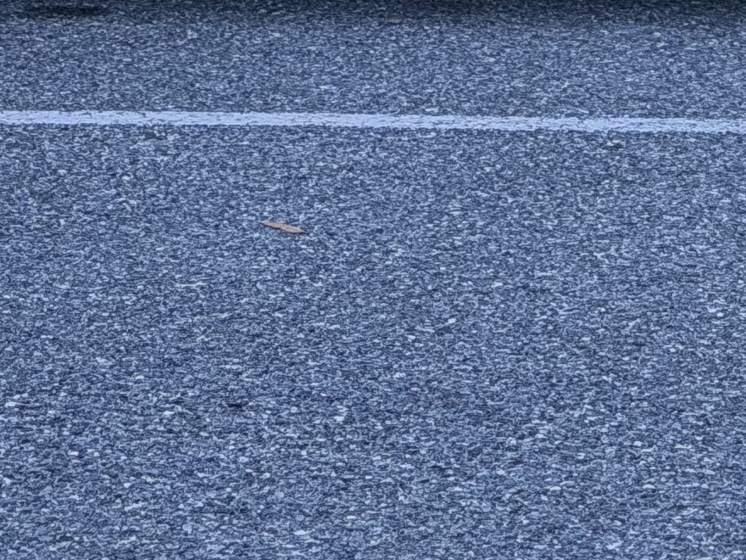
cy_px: -547
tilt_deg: -0.1
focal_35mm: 220
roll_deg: +0.1
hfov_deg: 9.0
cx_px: 547
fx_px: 4741
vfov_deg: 6.6
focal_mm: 6.76
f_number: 1.78
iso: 64
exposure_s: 1/287
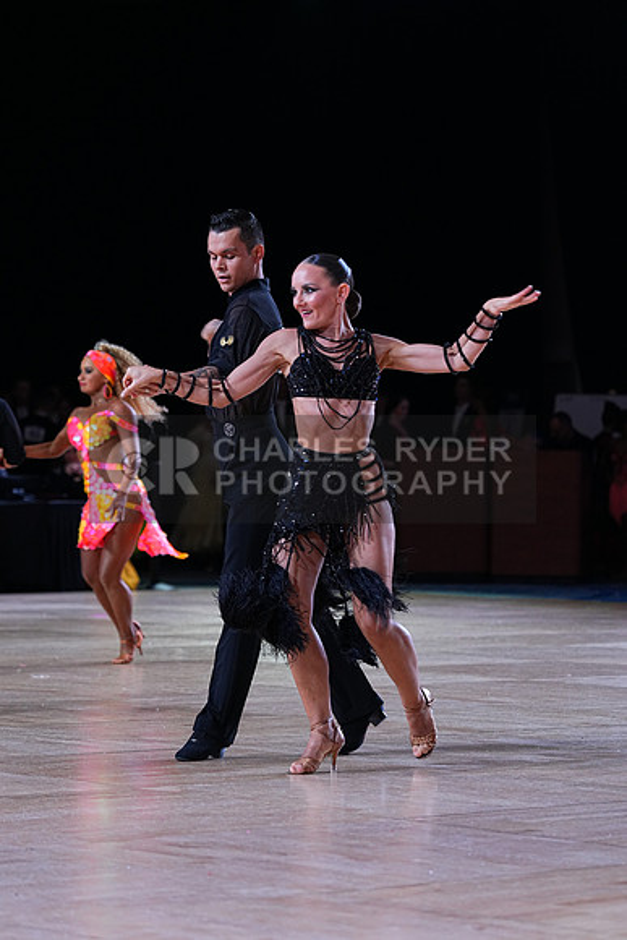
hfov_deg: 10.5
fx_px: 3420
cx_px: 314
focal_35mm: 131
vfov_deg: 15.6
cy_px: 470
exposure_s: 1/500
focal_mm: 131
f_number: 4
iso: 1250
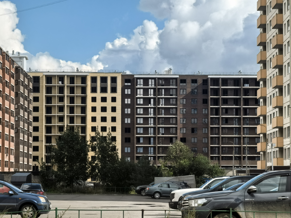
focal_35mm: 136
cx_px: 146
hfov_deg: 14.5
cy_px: 109
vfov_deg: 10.9
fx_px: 1143
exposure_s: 1/1175
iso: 50
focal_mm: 14.46
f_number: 3.4
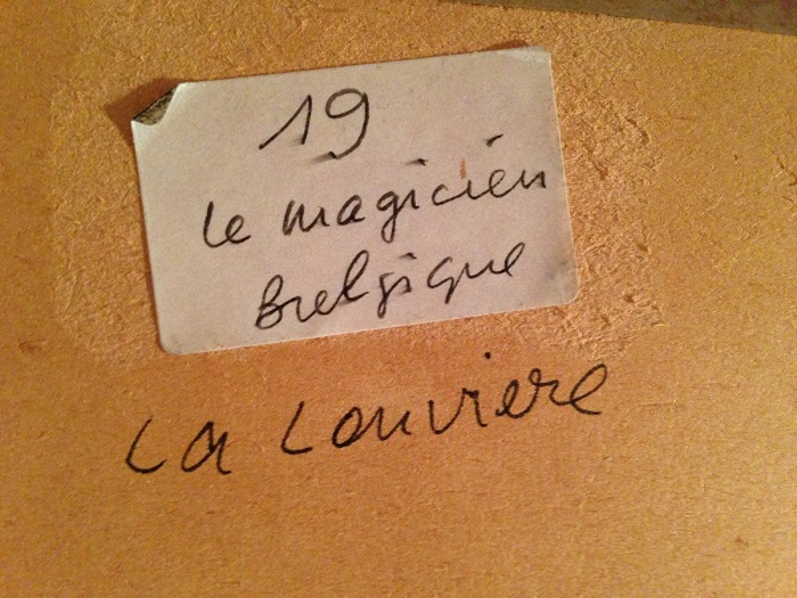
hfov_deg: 55.4
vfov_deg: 42.9
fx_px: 760
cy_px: 299
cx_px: 398
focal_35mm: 33
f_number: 2.4
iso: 400
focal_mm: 4.12
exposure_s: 1/17
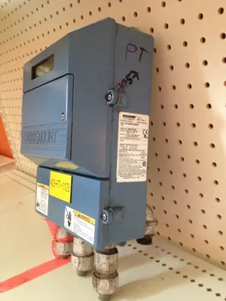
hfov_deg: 40.7
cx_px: 113
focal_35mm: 35
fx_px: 305
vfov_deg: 52.6
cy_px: 150
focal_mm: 4.28
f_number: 2.4
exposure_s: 1/15
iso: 400
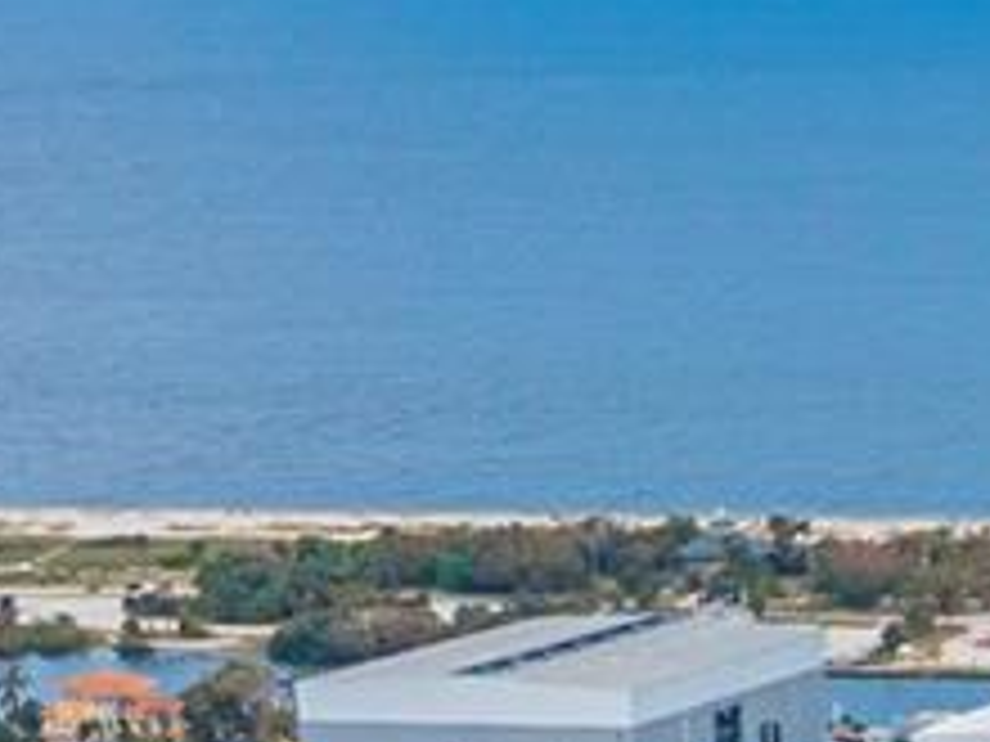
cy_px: 1621
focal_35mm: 196
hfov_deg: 9.7
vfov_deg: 7.2
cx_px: 1696
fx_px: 5606
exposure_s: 1/160
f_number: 4.5
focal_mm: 10.26
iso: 100
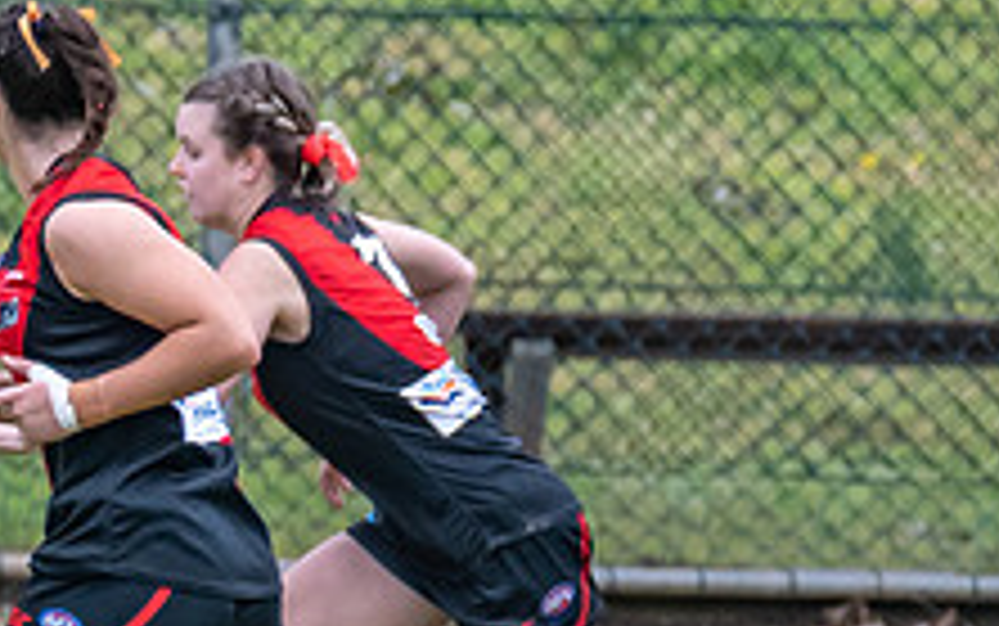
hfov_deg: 0.7
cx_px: -413
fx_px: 77361
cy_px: 819
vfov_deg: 0.5
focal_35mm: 2840
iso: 1250
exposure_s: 1/1600
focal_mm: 450
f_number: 7.1
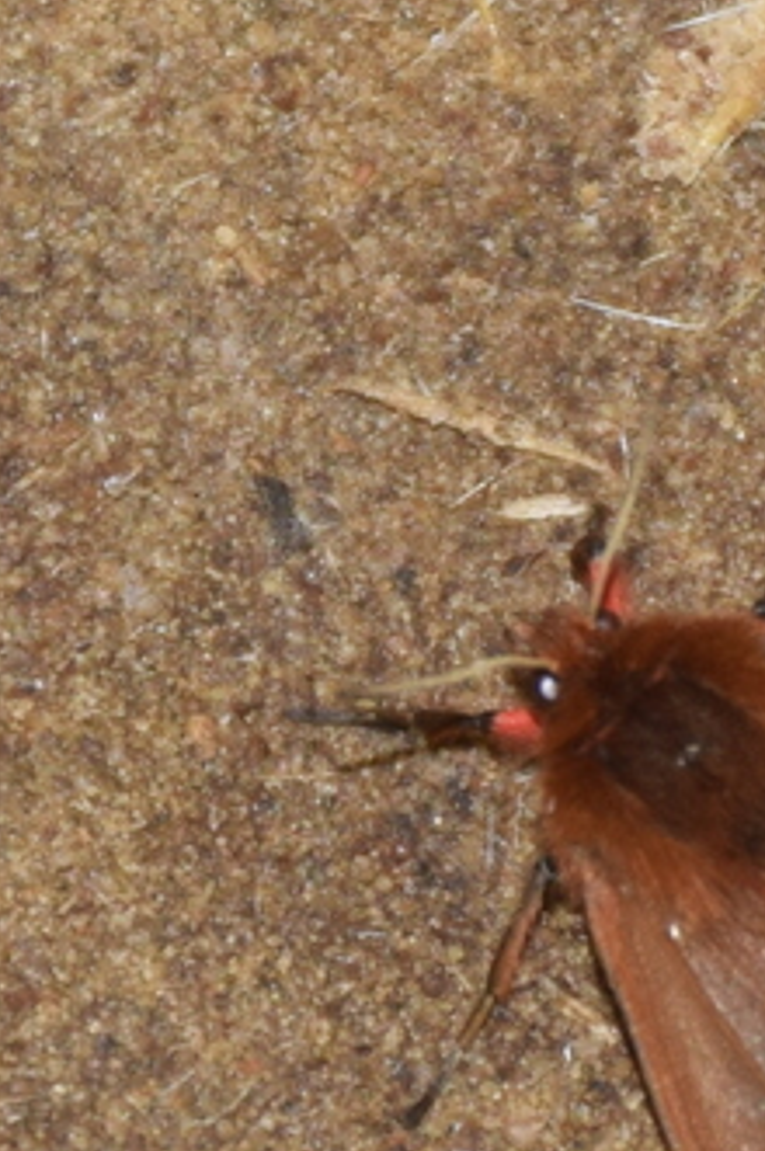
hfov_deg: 2.2
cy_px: 1033
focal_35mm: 610
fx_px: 19483
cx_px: 857
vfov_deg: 3.4
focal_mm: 140
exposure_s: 1/60
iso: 320
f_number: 7.1
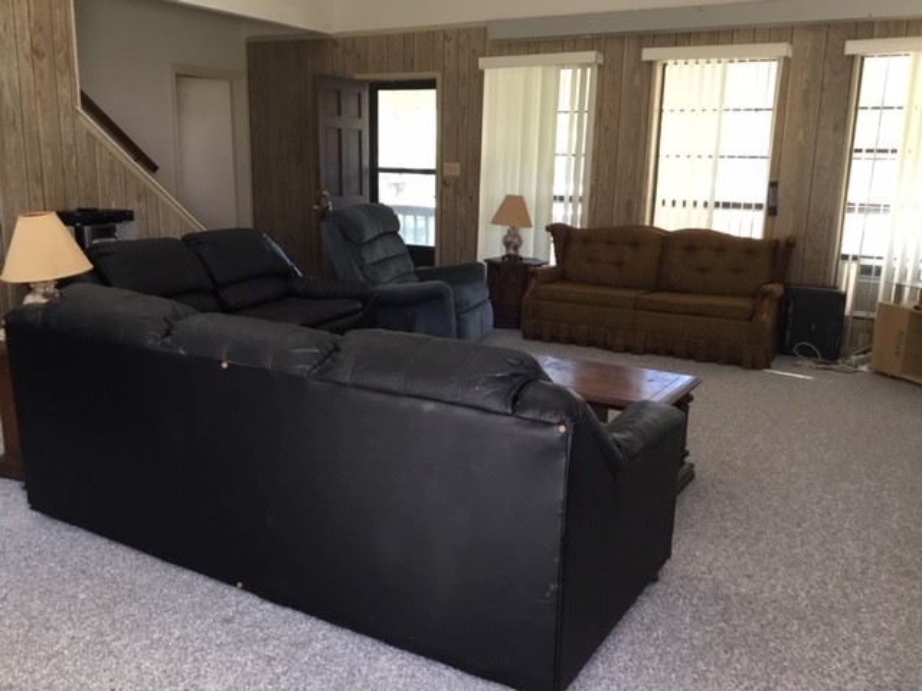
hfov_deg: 58.4
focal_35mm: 31
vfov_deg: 45.4
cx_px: 461
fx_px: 826
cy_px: 346
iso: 100
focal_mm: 3.3
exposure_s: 1/30
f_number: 2.4
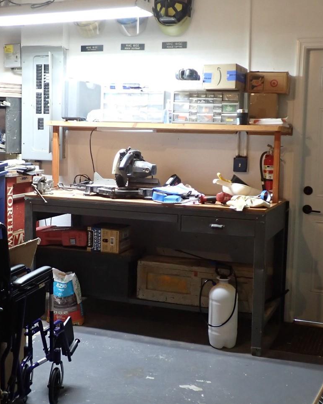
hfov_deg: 29.1
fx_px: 621
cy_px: 177
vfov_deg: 35.9
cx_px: 137
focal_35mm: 52
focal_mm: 5.79
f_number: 2.4
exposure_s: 1/30
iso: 320
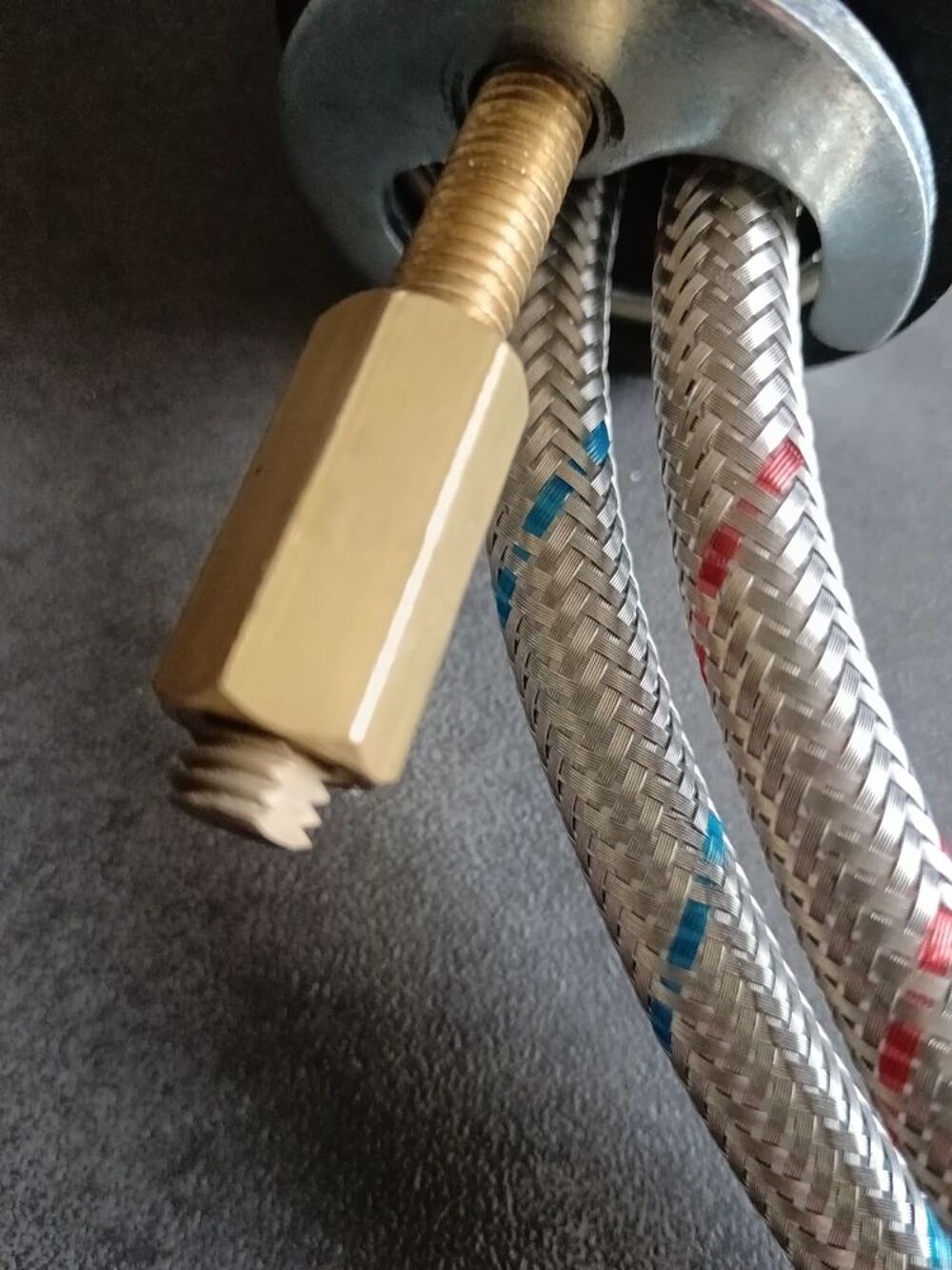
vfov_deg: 65.3
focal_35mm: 27
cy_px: 635
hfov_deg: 51.4
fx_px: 990
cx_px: 476
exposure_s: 1/25
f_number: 1.9
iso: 1668
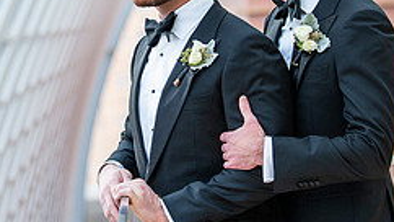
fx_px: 1838
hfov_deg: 12.2
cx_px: 148
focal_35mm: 176
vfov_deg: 6.9
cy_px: 16
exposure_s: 1/500
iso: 800
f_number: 2.8
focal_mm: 70
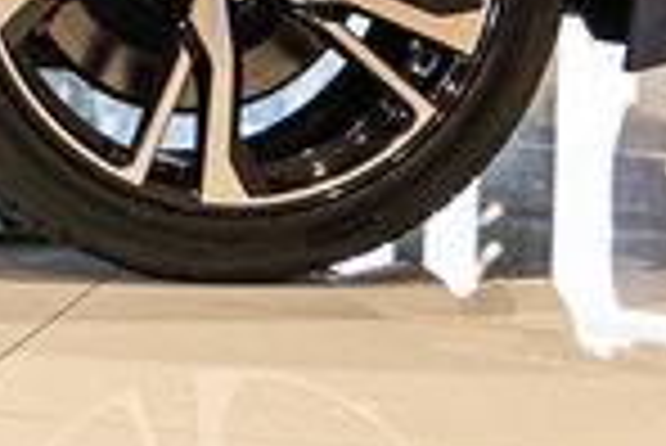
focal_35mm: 262
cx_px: -1028
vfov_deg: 5.1
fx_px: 4852
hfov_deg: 7.3
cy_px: -554
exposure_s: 1/160
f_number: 2.8
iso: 640
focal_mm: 38
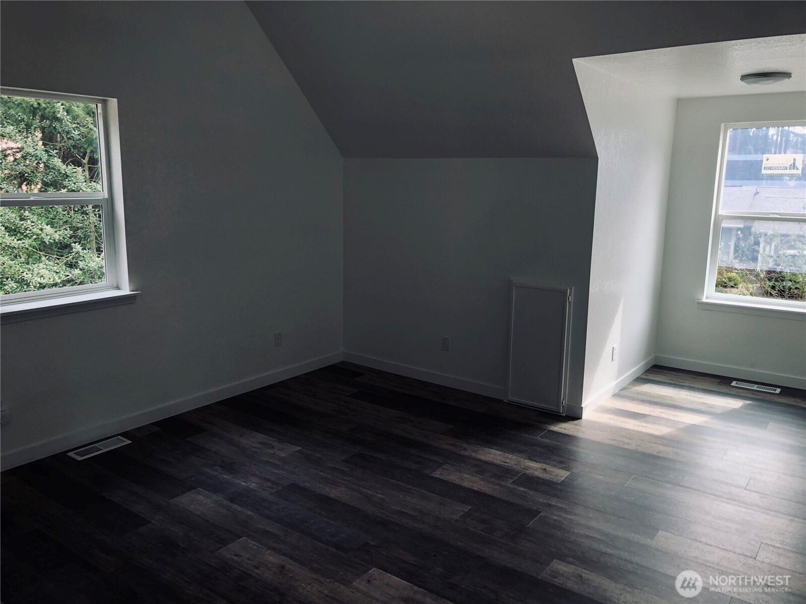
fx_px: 652
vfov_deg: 49.7
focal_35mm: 28
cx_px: 403
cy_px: 302
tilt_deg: -12.1
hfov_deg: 63.4
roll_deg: -0.3
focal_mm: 3.99
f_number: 1.8
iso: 64
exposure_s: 1/120
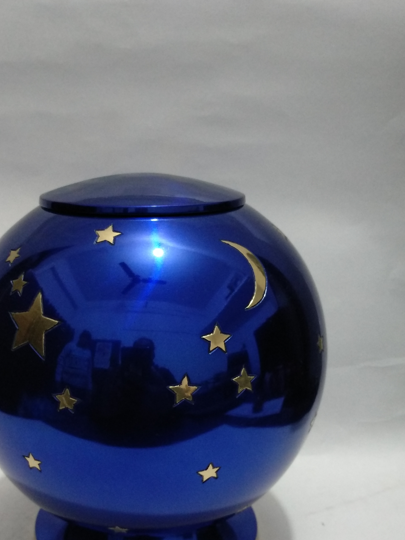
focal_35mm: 31
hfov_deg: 45.2
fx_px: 484
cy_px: 361
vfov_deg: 57.0
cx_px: 160
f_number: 2.2
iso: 640
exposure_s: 1/25
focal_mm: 3.81
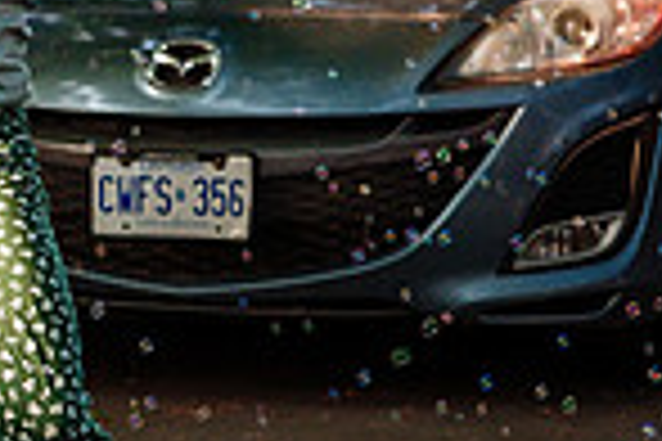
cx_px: -662
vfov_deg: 5.3
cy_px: -47
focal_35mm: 257
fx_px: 4726
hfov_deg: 7.7
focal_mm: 39.2
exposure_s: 1/1000
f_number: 1.8
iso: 500
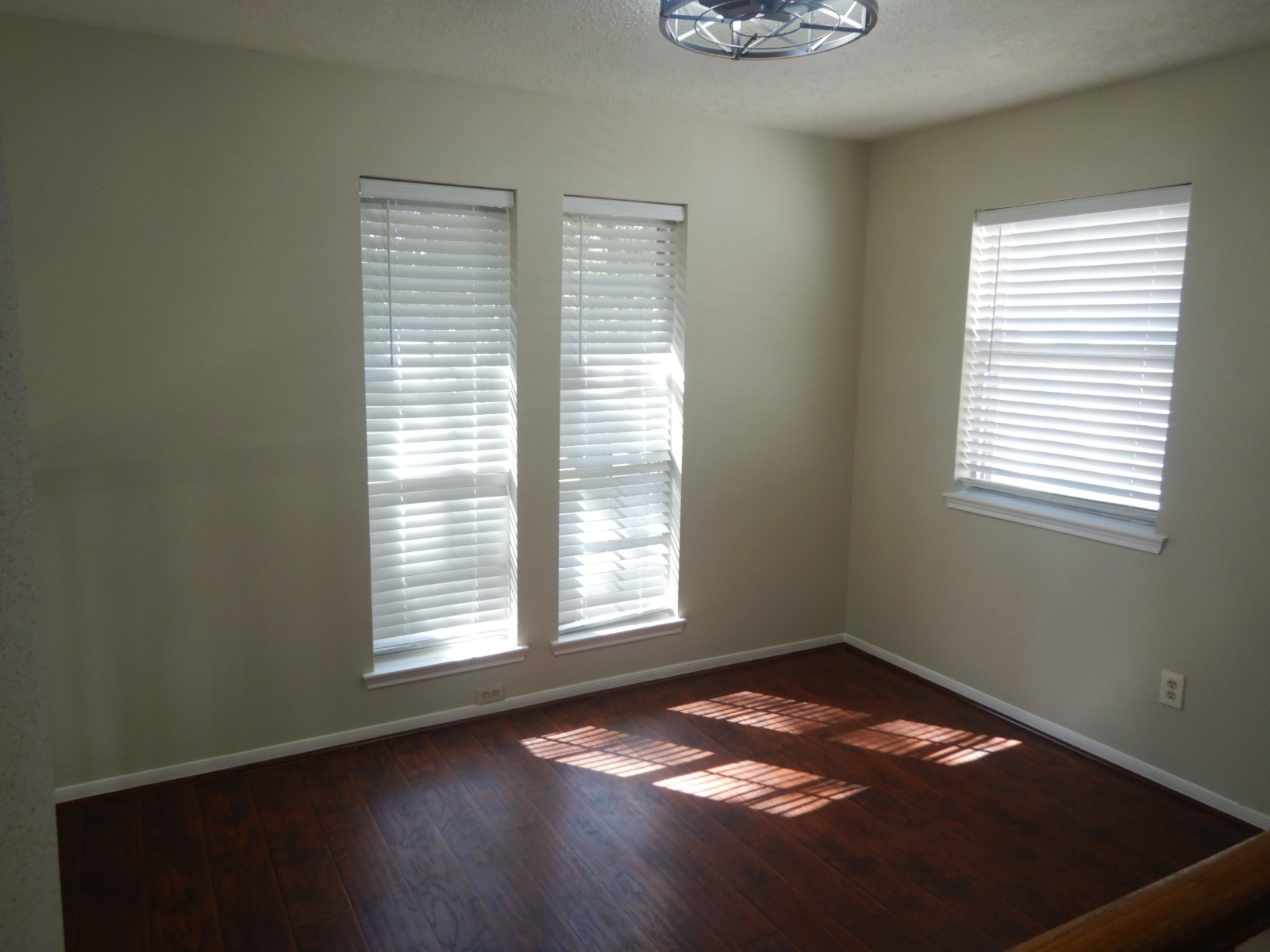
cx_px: 635
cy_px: 476
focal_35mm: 24
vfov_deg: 56.8
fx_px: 881
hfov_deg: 71.6
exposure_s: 1/50
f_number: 2.8
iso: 125
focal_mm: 4.3
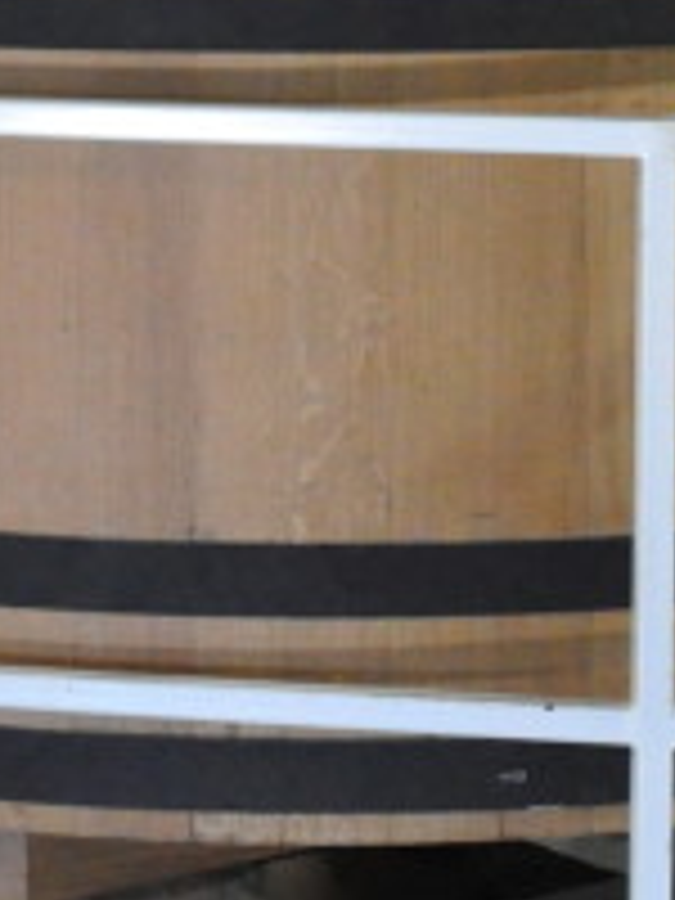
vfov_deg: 11.6
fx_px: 4212
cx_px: -126
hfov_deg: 9.1
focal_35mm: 162
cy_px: -477
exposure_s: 1/50
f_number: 5.6
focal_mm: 22
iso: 3200
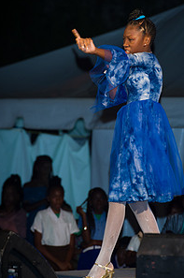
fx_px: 2331
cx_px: 120
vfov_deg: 6.8
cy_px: 134
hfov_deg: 4.5
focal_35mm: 303
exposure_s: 1/160
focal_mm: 200
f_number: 5.6
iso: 2000
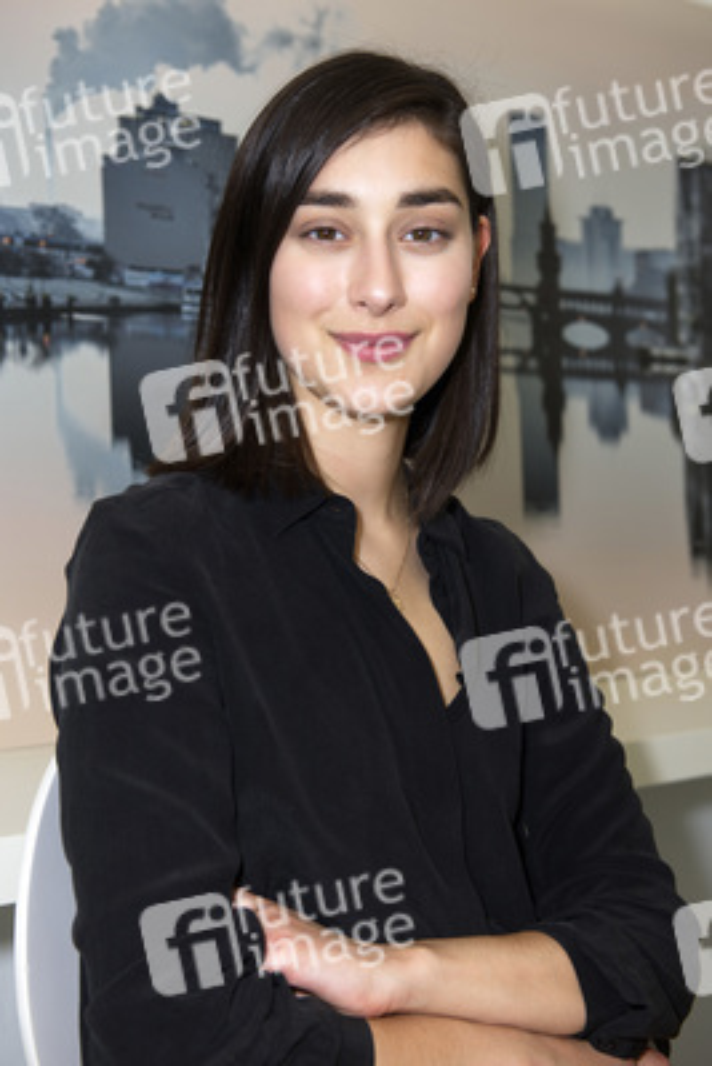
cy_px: 533
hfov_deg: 28.1
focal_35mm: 48
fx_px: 1423
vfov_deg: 41.1
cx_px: 356
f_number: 4.5
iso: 200
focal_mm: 48
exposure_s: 1/250
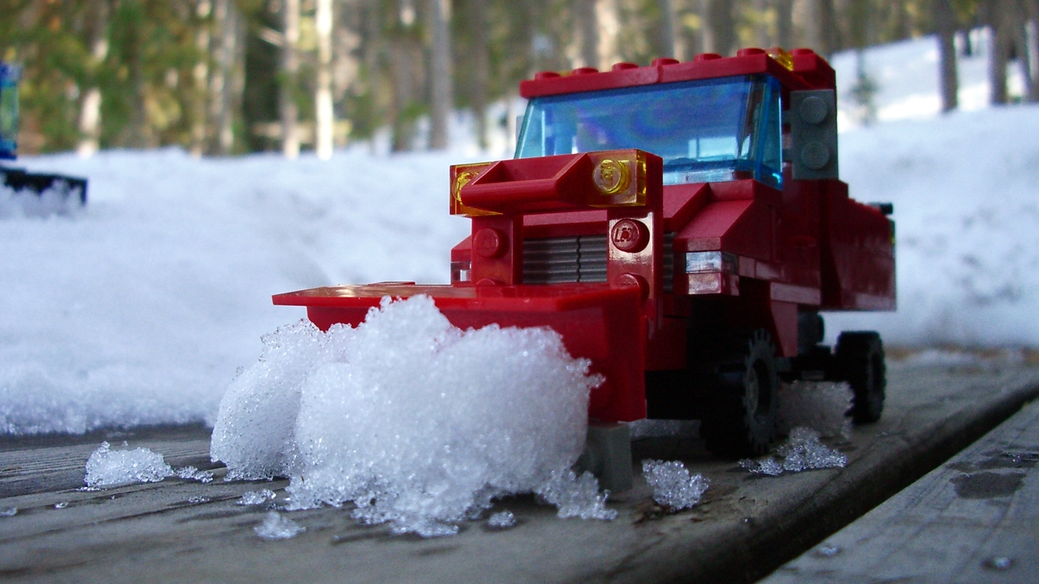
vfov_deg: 28.3
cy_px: 344
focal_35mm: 42
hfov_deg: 48.3
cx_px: 495
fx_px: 1157
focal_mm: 5.8
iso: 200
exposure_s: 1/100
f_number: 2.6
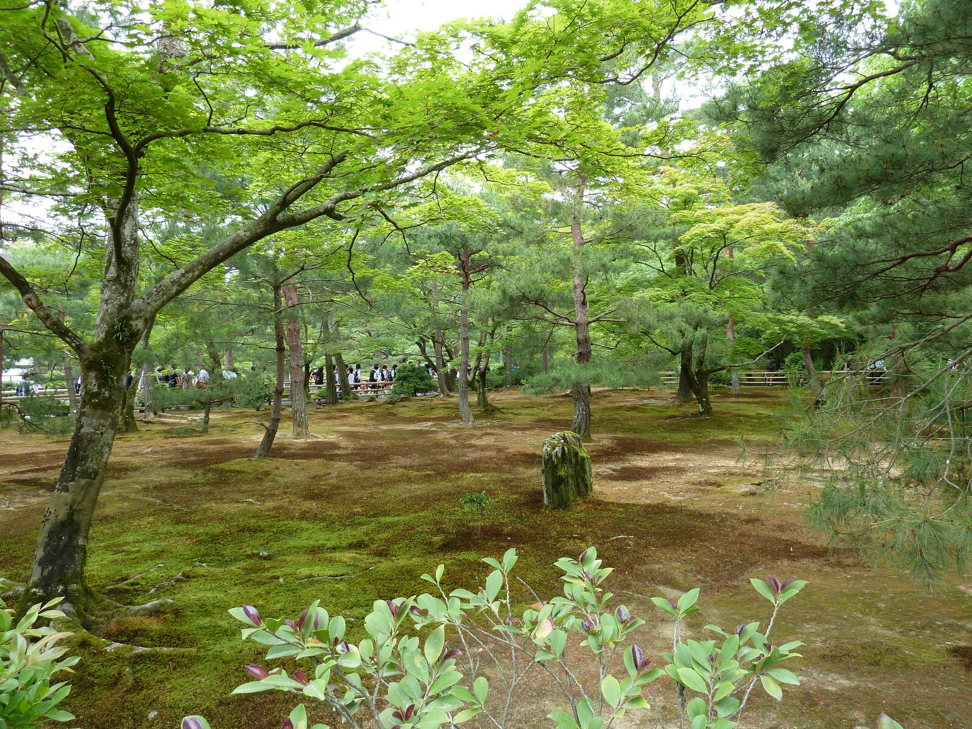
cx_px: 486
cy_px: 364
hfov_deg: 69.4
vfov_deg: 54.9
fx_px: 702
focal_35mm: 25
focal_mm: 4.1
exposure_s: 1/40
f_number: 3.3
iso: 80
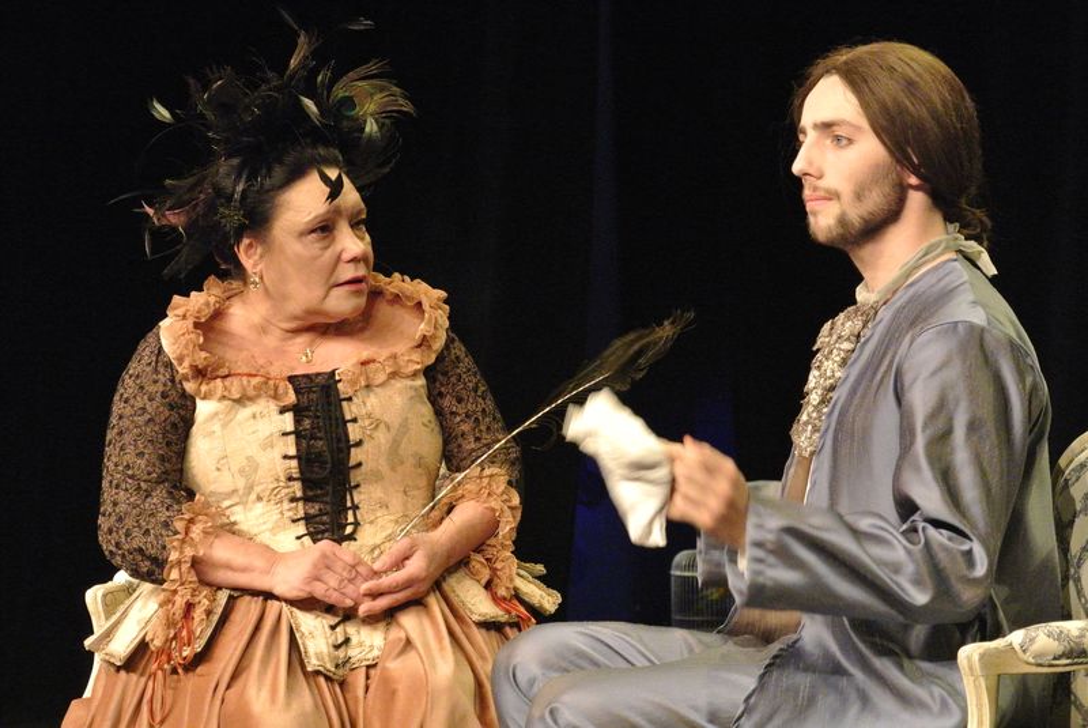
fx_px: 5626
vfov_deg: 7.4
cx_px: 544
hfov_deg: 11.0
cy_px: 364
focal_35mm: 186
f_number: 6.3
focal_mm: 69
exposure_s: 1/80
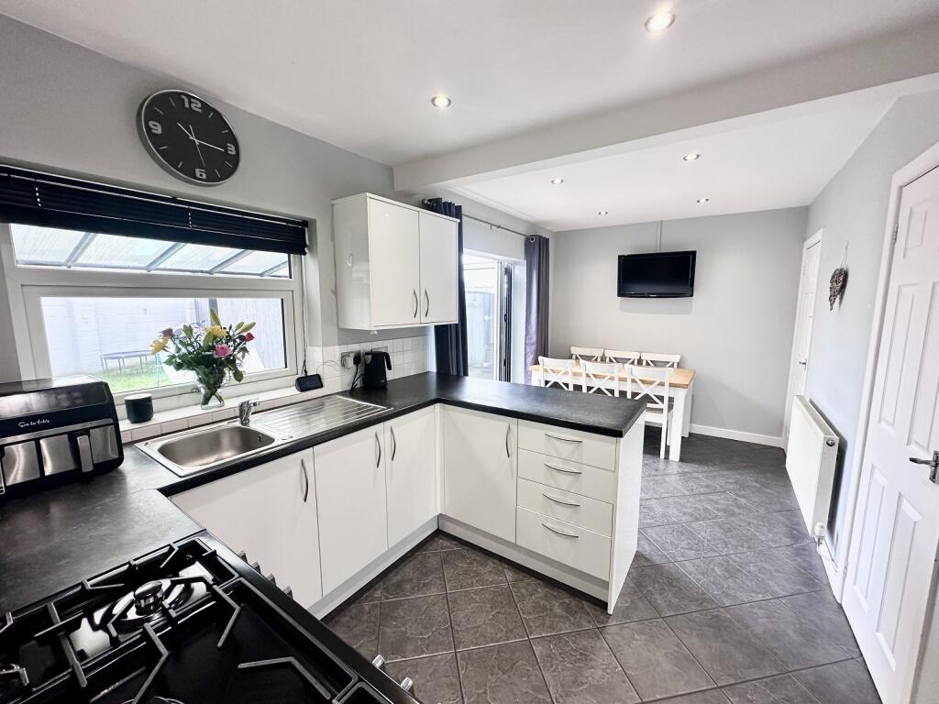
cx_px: 470
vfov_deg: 85.7
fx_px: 380
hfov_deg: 102.1
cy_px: 352
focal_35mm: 14
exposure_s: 1/100
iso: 160
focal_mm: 2.22
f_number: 2.2
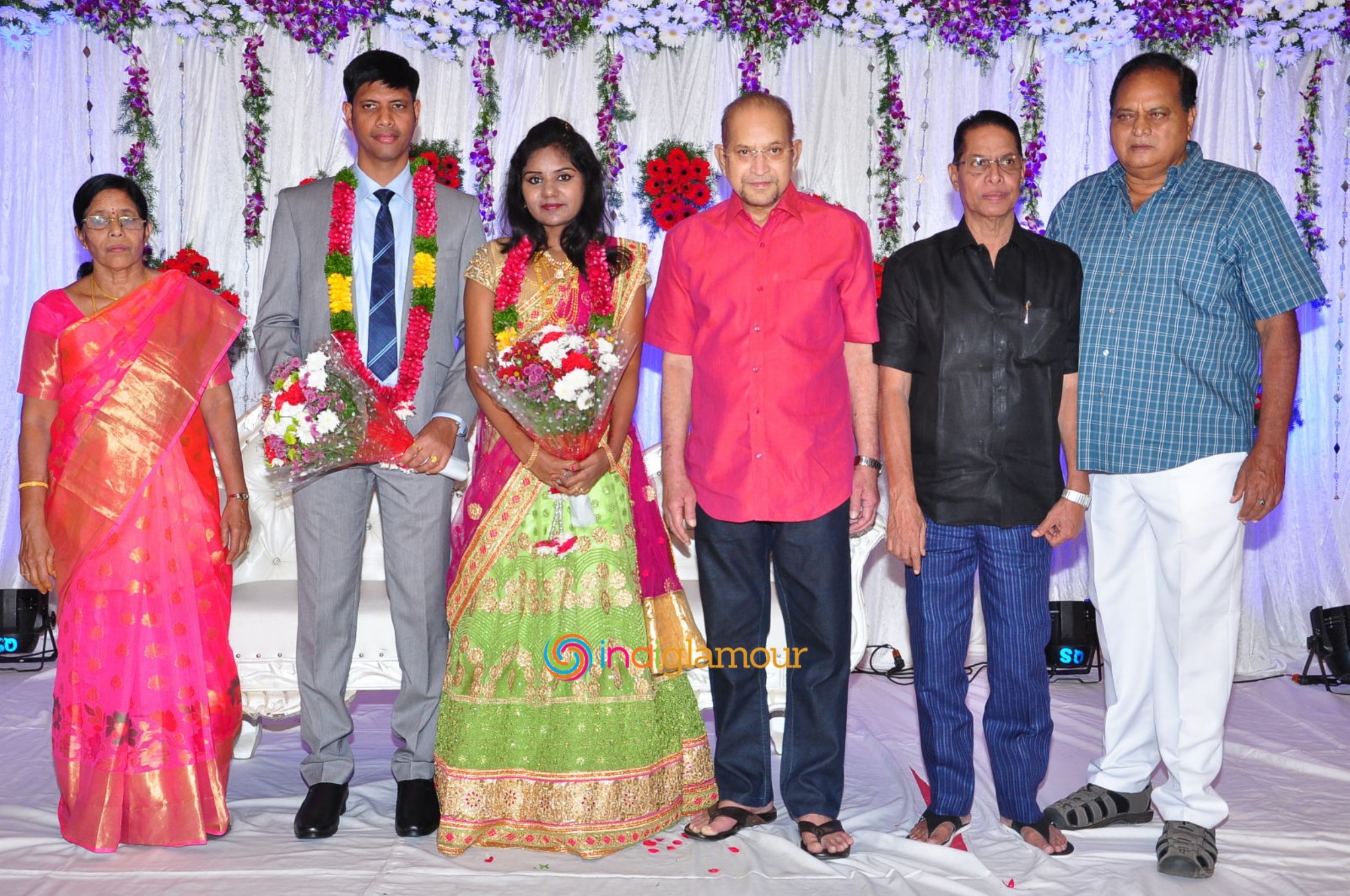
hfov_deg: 43.6
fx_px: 1686
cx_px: 675
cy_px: 448
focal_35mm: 45
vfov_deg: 29.8
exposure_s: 1/125
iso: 500
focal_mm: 30
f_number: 7.1
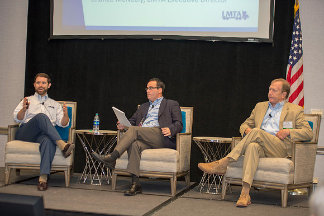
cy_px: 108
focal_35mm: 70
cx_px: 162
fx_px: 630
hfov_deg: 28.9
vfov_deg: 19.4
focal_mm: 70
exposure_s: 1/200
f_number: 2.8
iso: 1250
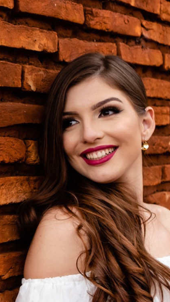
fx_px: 753
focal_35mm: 94
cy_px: 178
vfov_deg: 22.7
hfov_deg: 12.2
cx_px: -89
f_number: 2
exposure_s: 1/250
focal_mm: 23
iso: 100
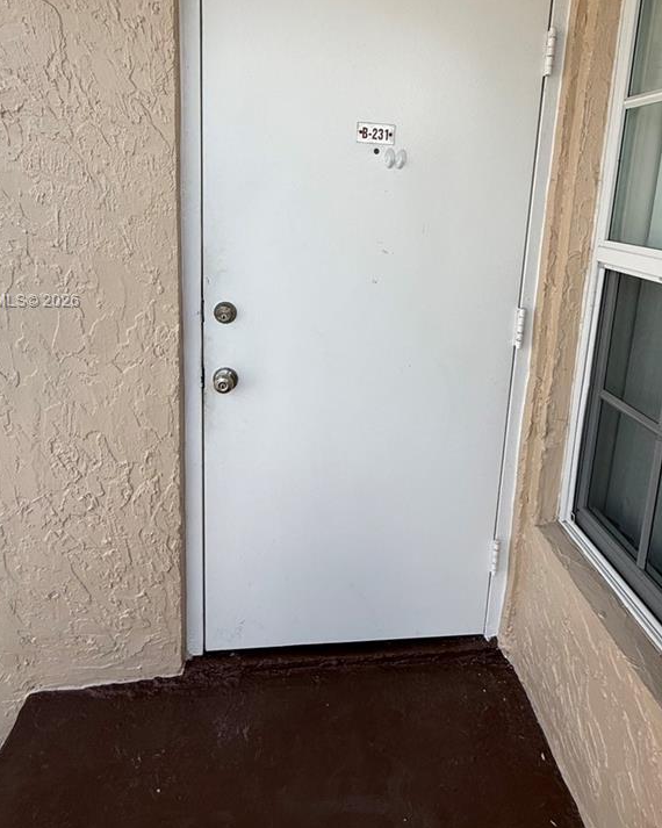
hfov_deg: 60.5
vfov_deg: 71.2
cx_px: 387
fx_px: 564
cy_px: 302
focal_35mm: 23
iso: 50
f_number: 2.2
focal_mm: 2.22
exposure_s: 1/1087
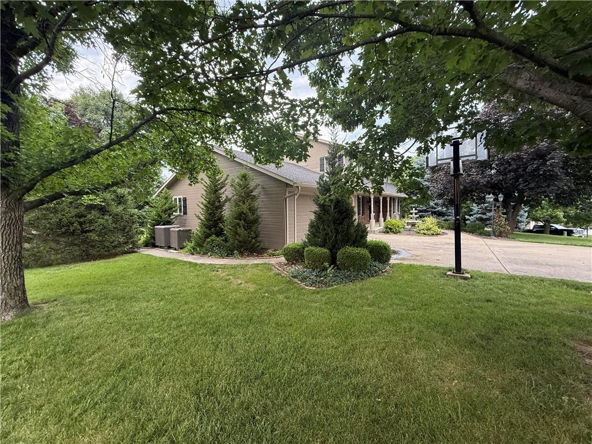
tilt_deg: -2.9
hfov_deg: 102.1
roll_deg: +1.3
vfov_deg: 85.7
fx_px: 239
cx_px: 296
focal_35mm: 14
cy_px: 222
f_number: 2.2
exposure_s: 1/99
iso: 200
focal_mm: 2.22
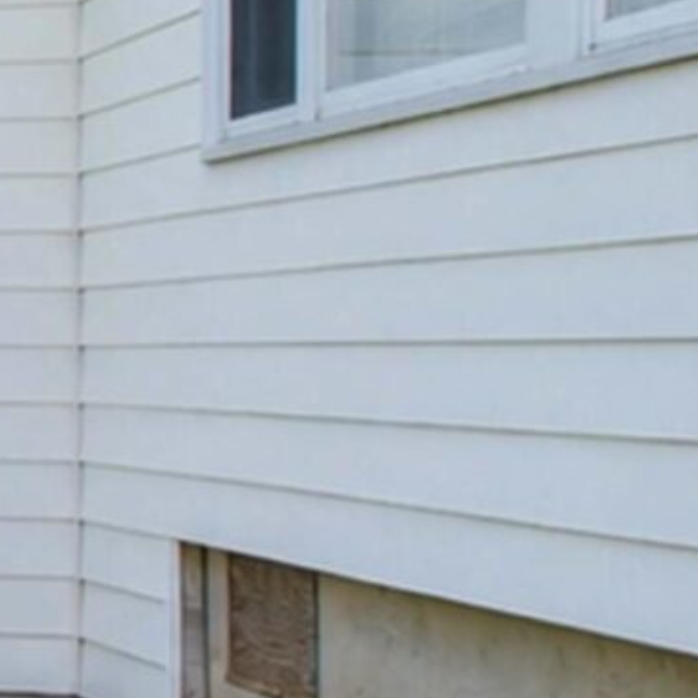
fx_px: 2053
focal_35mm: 90
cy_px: 230
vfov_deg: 19.2
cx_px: -1711
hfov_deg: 9.8
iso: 400
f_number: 9
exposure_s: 1/200
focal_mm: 10
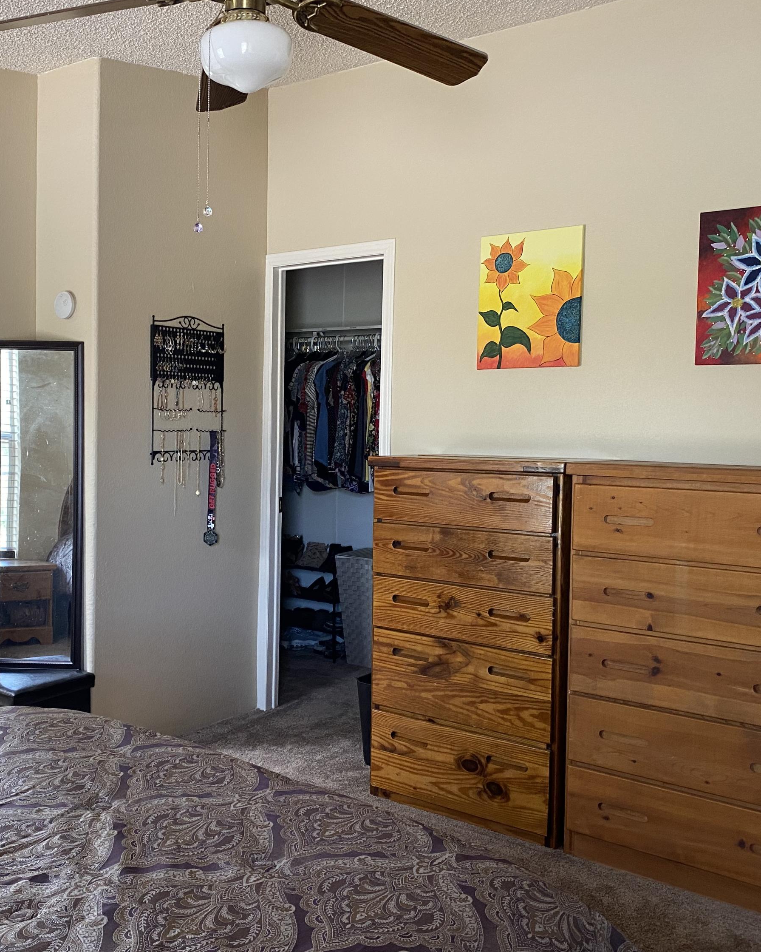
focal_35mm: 34
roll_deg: -1.5
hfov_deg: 43.1
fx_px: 957
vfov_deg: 52.8
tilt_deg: -3.5
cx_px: 297
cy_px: 475
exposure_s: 1/60
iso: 125
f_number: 1.8
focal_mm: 4.25
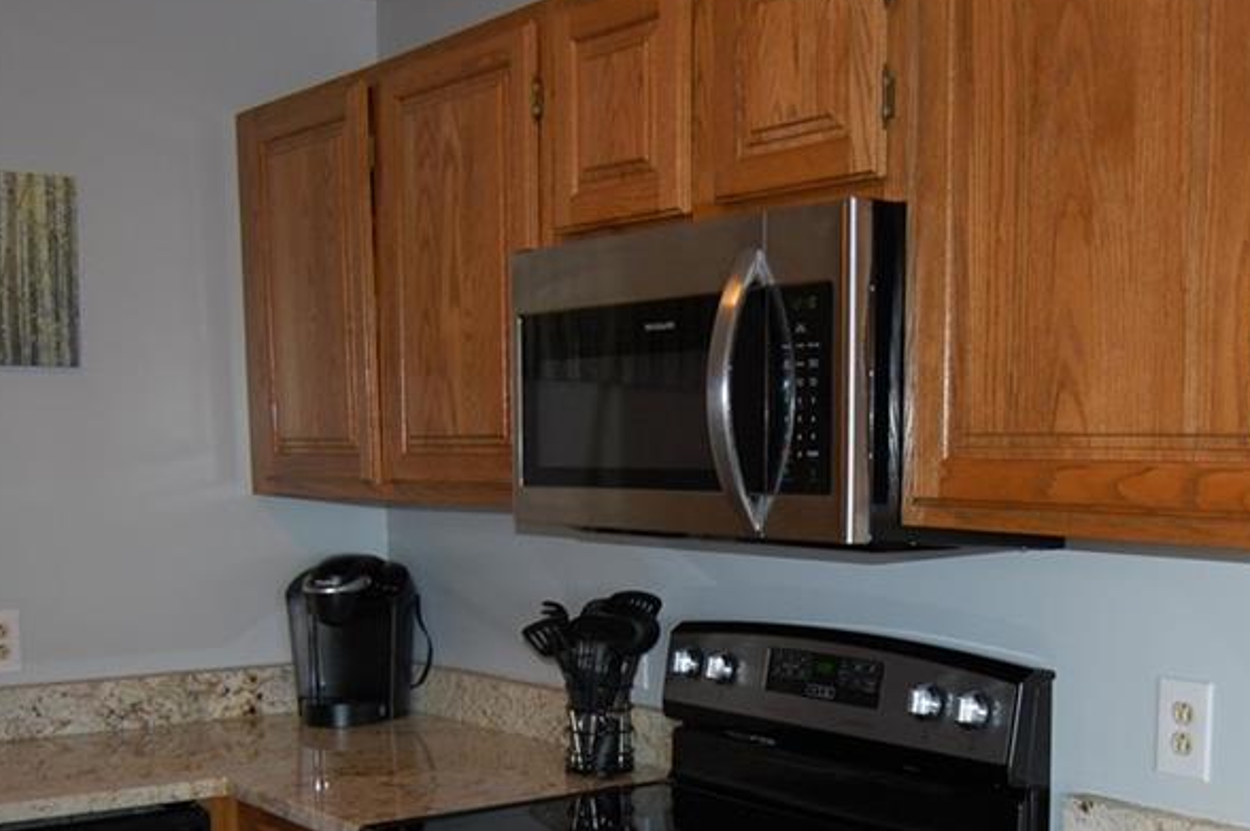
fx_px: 1631
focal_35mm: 47
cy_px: 691
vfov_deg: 27.9
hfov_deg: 41.7
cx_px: 767
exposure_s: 1/60
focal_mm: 18
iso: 400
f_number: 3.5
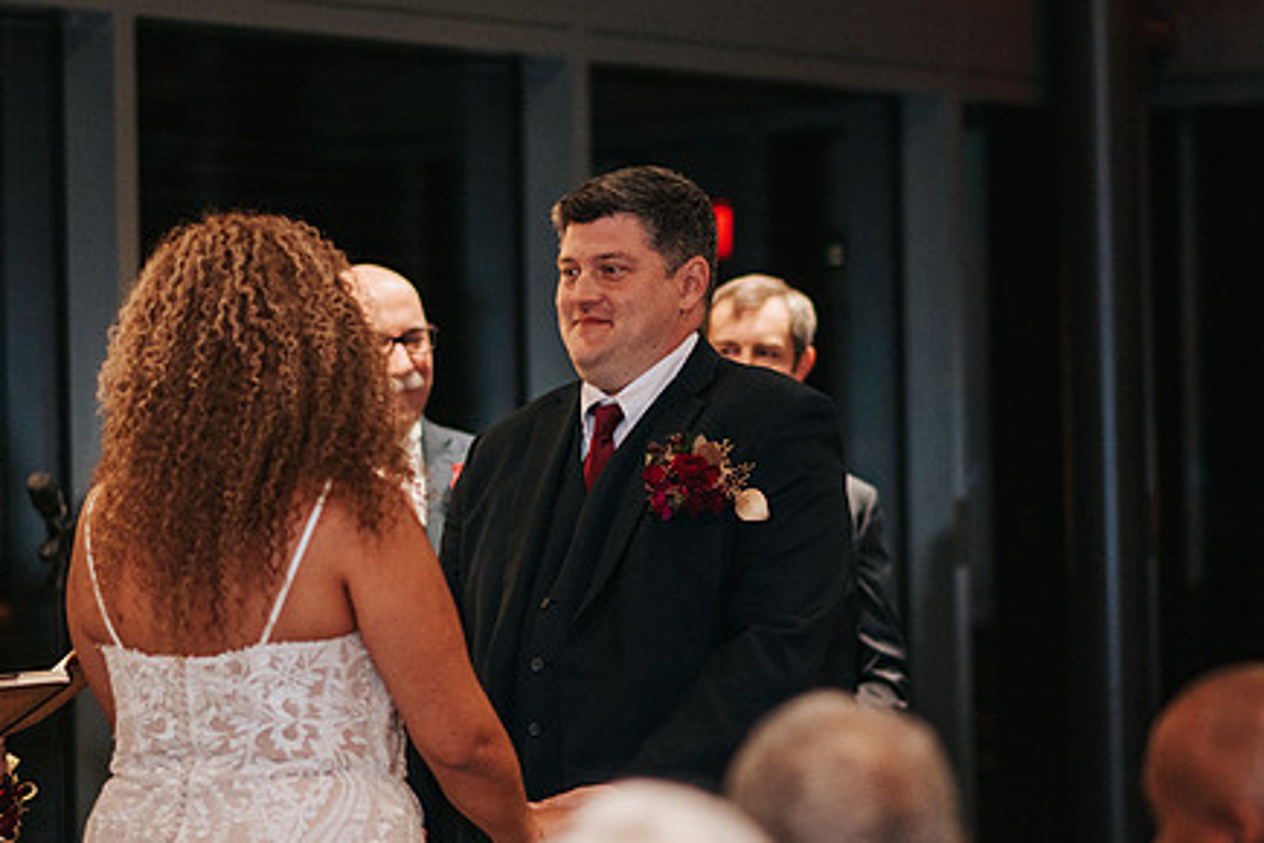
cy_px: 487
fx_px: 5968
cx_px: 613
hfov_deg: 12.1
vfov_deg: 8.1
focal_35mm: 170
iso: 800
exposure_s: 1/250
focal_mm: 85
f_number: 1.8
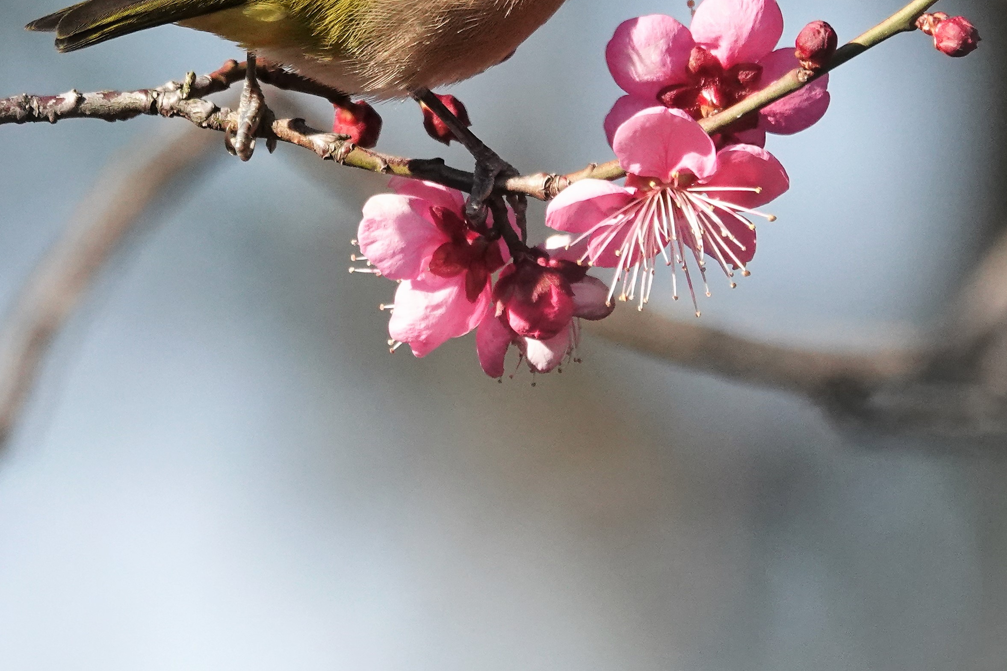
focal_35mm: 1327
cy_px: -22
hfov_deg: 1.6
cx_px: 370
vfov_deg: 1.0
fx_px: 37116
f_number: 4
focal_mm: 219.82
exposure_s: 1/4000
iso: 1000
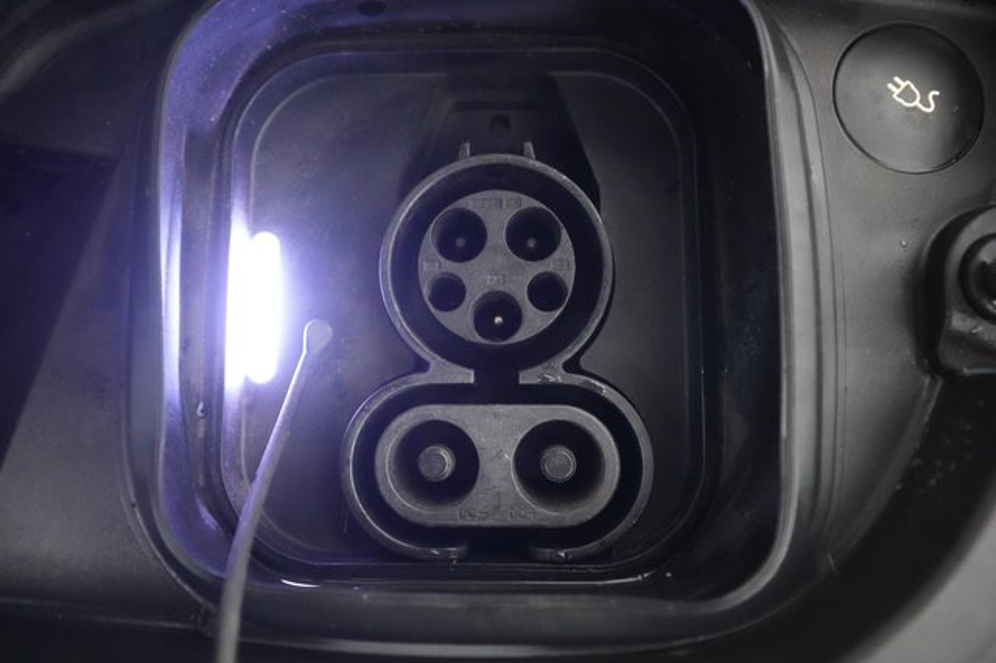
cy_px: 332
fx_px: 719
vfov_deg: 49.5
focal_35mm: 26
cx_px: 498
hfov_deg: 69.4
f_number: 5
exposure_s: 1/100
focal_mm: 26
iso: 16000
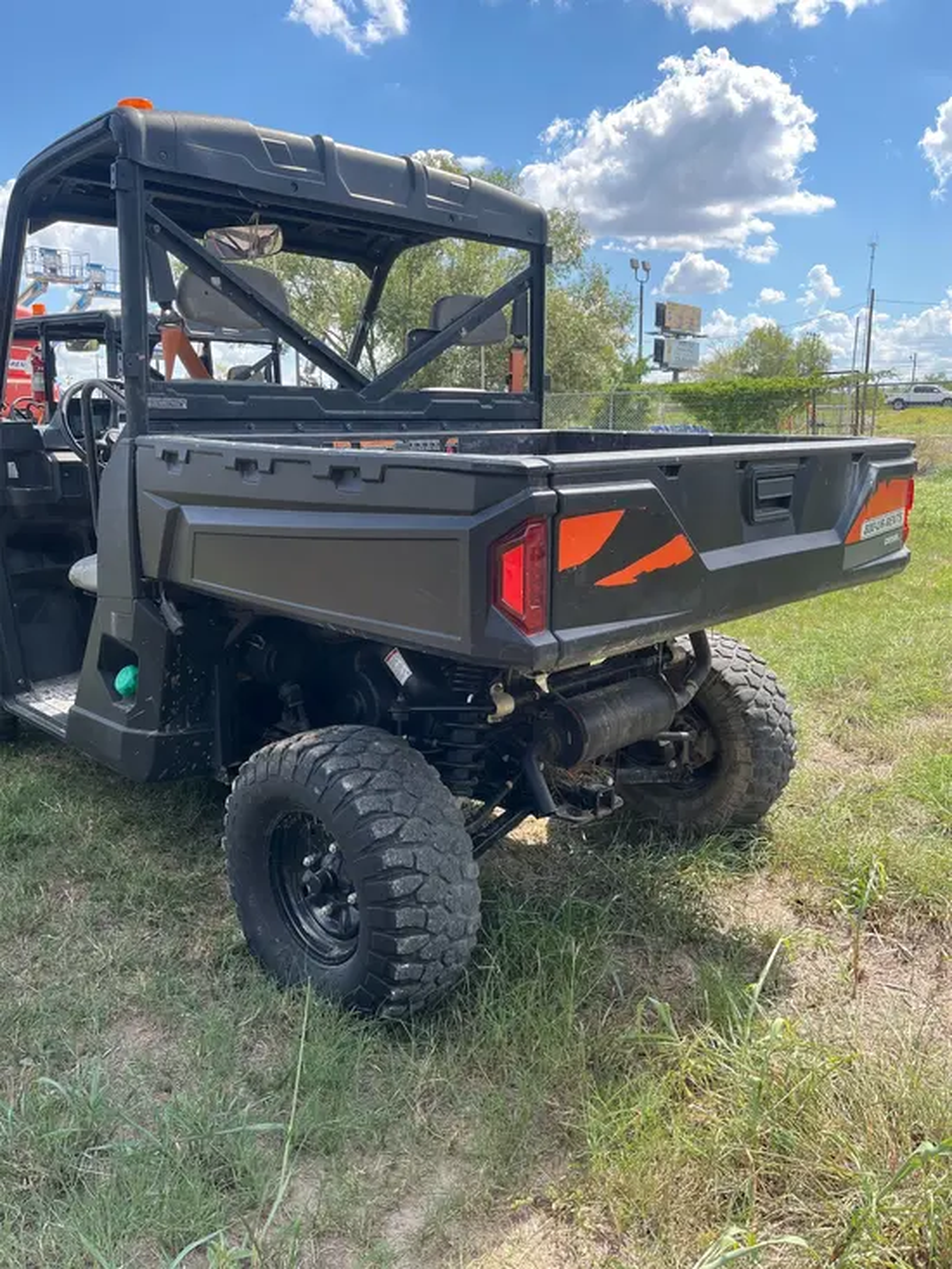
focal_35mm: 26
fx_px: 953
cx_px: 476
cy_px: 634
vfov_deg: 67.3
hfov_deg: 53.1
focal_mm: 5.1
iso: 50
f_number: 1.6
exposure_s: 1/1036
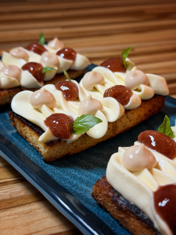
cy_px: 118
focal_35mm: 48
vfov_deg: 39.7
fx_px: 325
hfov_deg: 30.3
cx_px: 88
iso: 80
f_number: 1.78
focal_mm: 6.76
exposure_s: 1/60
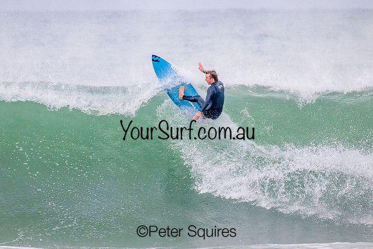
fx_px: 8657
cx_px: 186
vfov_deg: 1.6
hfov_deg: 2.5
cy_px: 124
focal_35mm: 835
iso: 5000
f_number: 11
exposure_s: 1/2000
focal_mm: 800
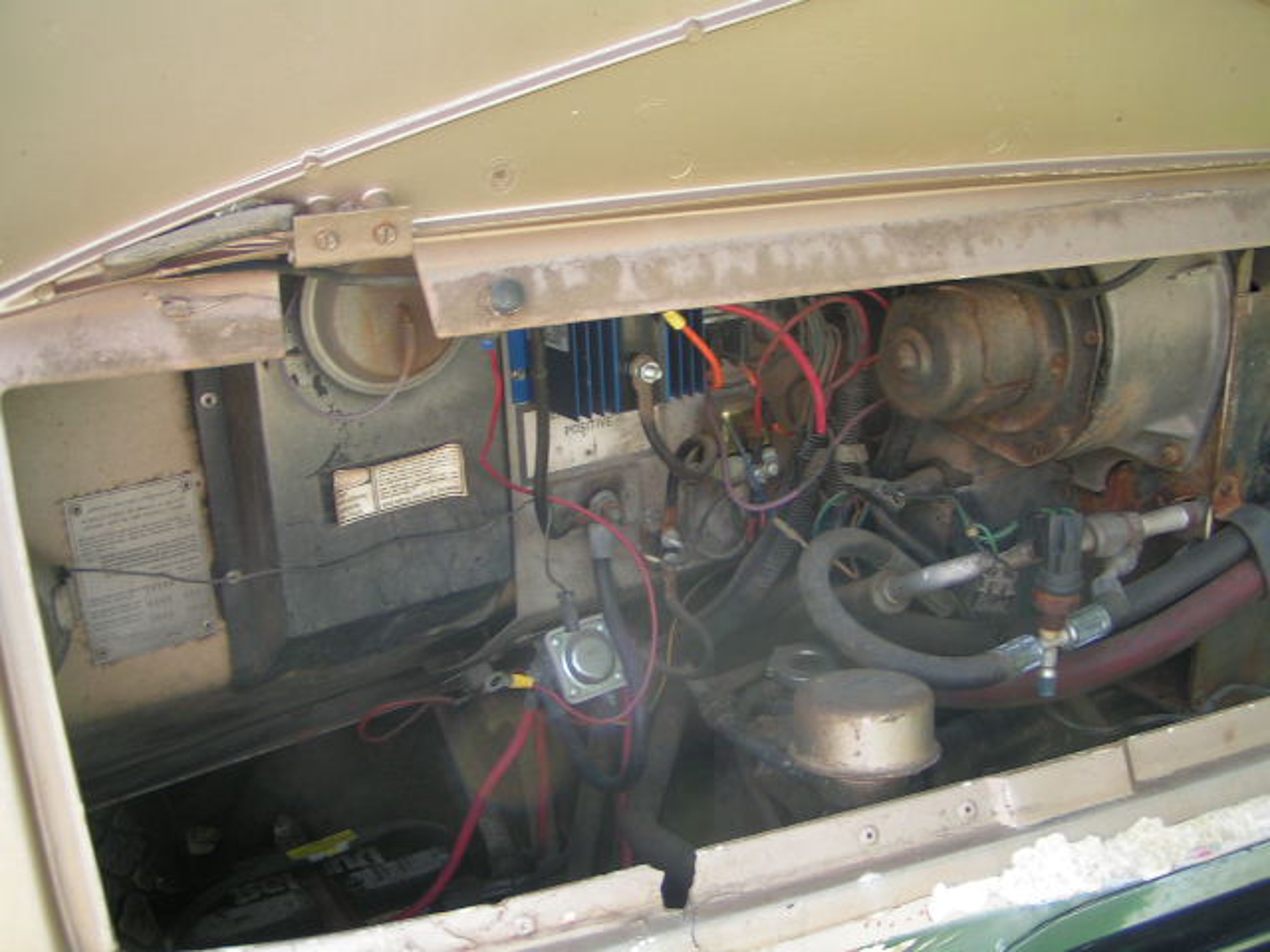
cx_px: 635
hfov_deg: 49.0
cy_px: 476
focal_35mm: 38
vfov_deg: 37.7
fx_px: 1394
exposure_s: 1/125
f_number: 2.8
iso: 50
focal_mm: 5.8
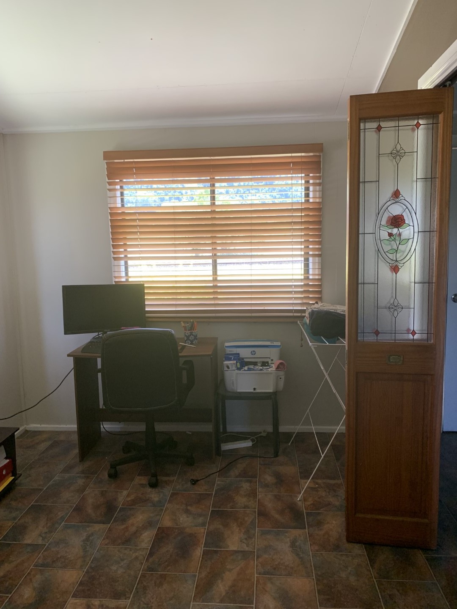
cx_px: 228
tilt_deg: -6.8
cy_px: 304
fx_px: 458
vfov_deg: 67.3
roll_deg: +1.8
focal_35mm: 26
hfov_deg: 53.1
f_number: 1.8
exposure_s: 1/60
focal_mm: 4.25
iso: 100
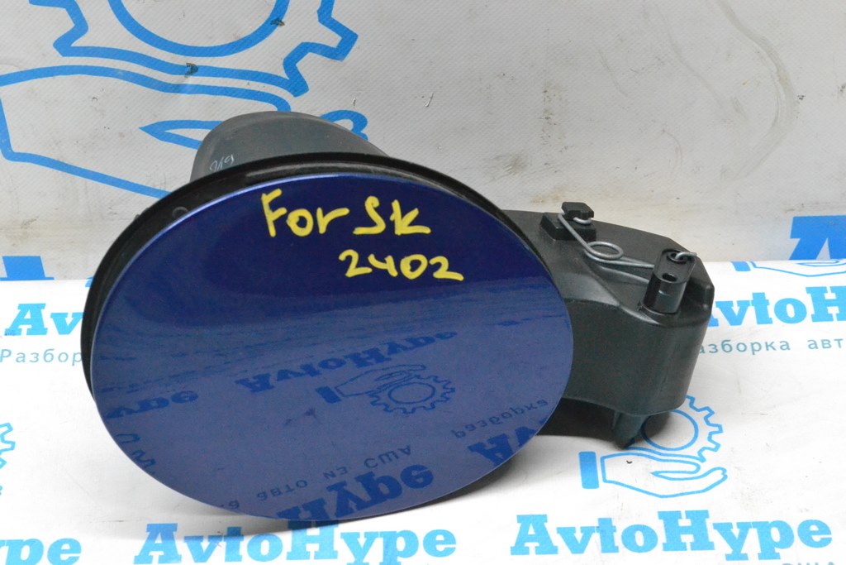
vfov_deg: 18.2
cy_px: 282
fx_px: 1763
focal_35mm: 75
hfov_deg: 27.0
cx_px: 423
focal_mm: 50
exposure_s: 1/160
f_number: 9
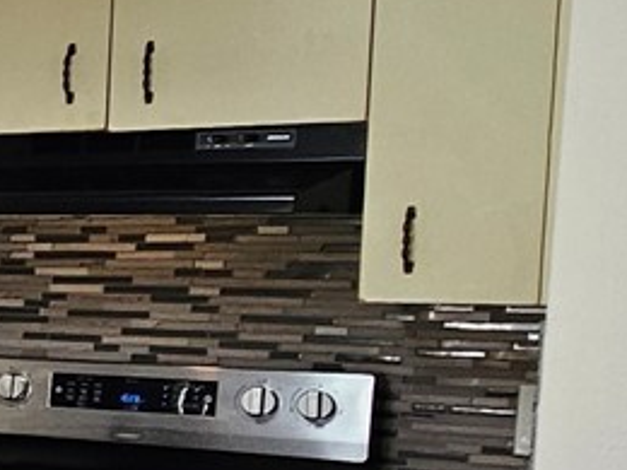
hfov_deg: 15.0
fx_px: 1449
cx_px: -866
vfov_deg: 18.3
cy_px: 371
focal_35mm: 80
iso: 200
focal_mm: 2.2
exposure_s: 1/60
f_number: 2.2
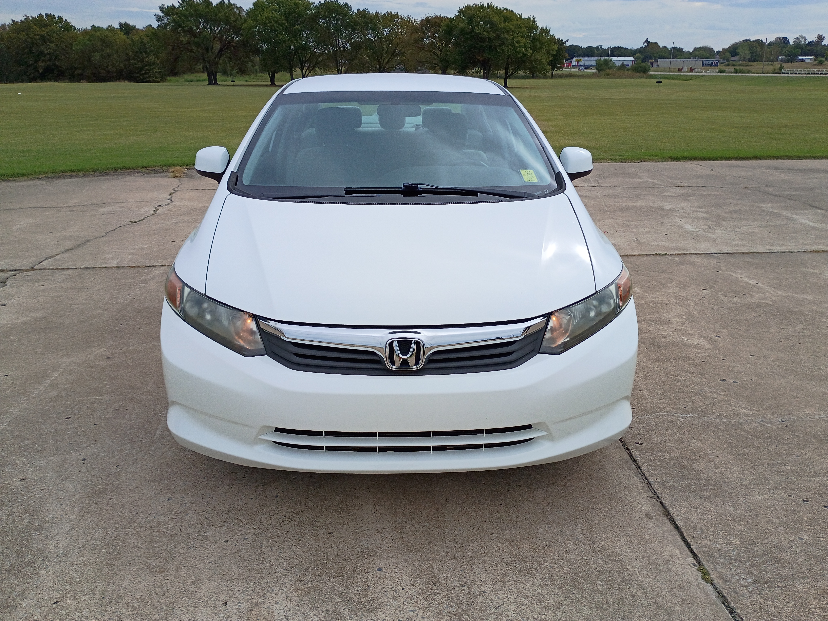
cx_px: 414
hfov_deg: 61.7
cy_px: 310
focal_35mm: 29
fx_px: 694
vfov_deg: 48.2
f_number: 1.8
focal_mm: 4.27
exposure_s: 1/1401
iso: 103
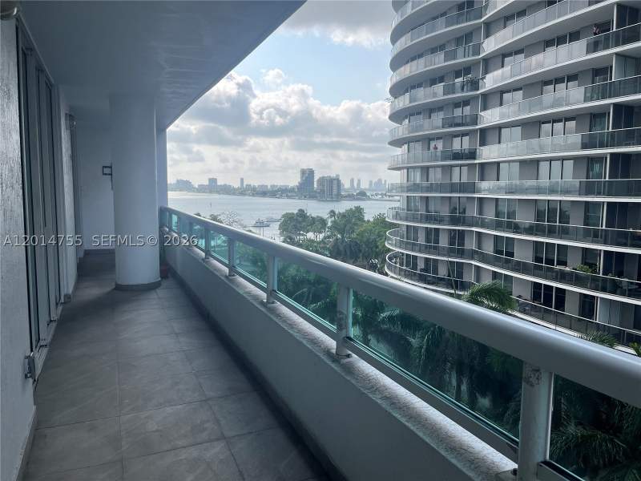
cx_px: 320
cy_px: 240
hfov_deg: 67.3
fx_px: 481
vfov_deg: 53.1
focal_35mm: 26
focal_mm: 5.1
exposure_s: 1/1441
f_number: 1.6
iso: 50
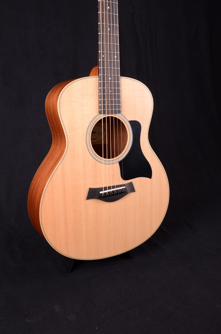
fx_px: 347
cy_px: 167
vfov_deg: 51.4
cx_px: 110
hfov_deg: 35.3
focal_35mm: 38
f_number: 13
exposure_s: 1/200
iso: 200
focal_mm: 25
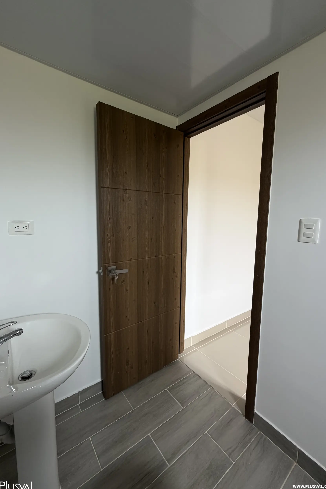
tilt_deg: -6.7
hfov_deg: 77.3
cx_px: 160
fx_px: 204
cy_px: 243
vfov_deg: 100.4
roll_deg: -0.8
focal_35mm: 15
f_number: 2.2
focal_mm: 2.22
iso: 160
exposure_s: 1/121
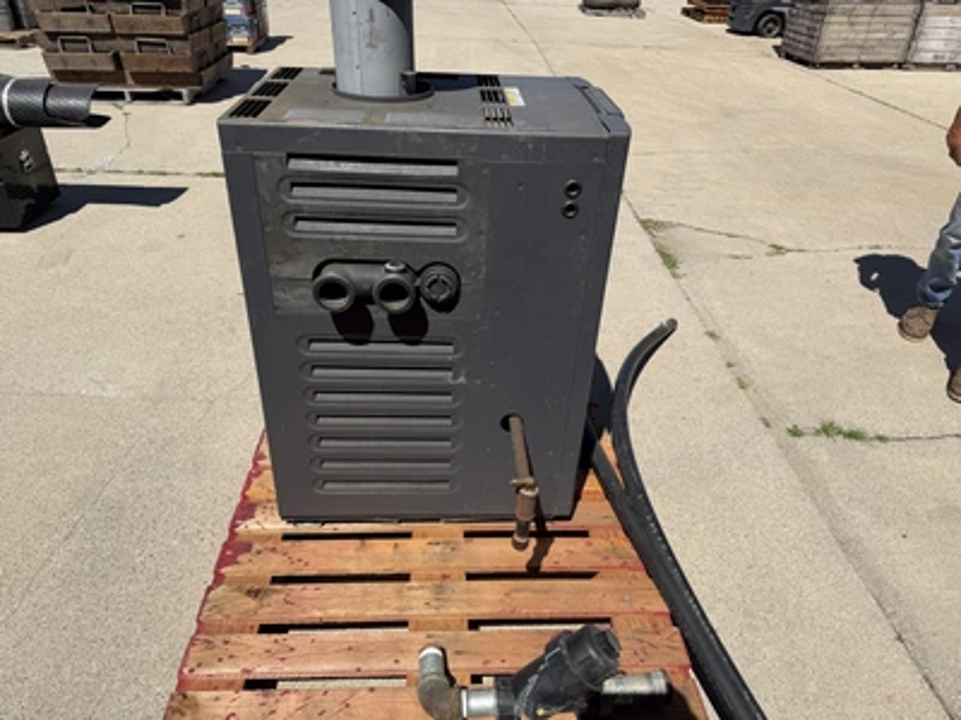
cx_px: 480
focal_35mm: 24
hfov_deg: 71.6
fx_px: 666
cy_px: 360
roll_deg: -3.5
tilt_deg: -30.5
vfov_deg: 56.8
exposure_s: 1/6711
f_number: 1.78
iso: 80
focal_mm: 6.76
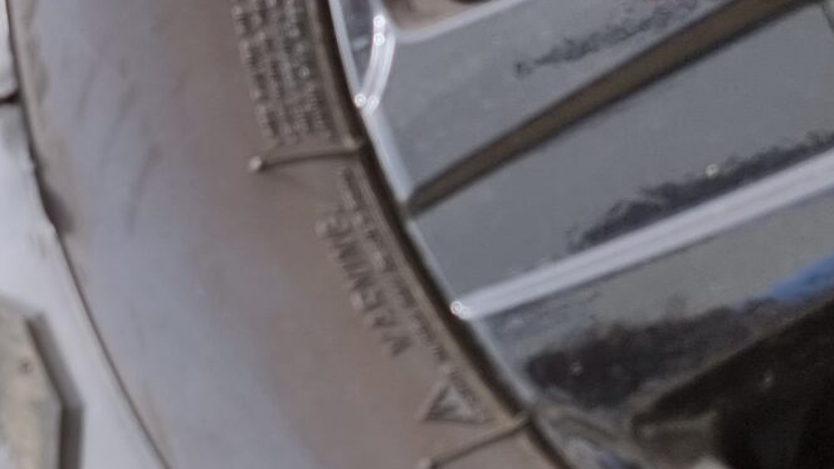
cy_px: 770
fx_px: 2234
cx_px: -605
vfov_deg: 11.4
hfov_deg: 17.6
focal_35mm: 101
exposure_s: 1/130
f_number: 1.8
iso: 50
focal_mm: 6.7
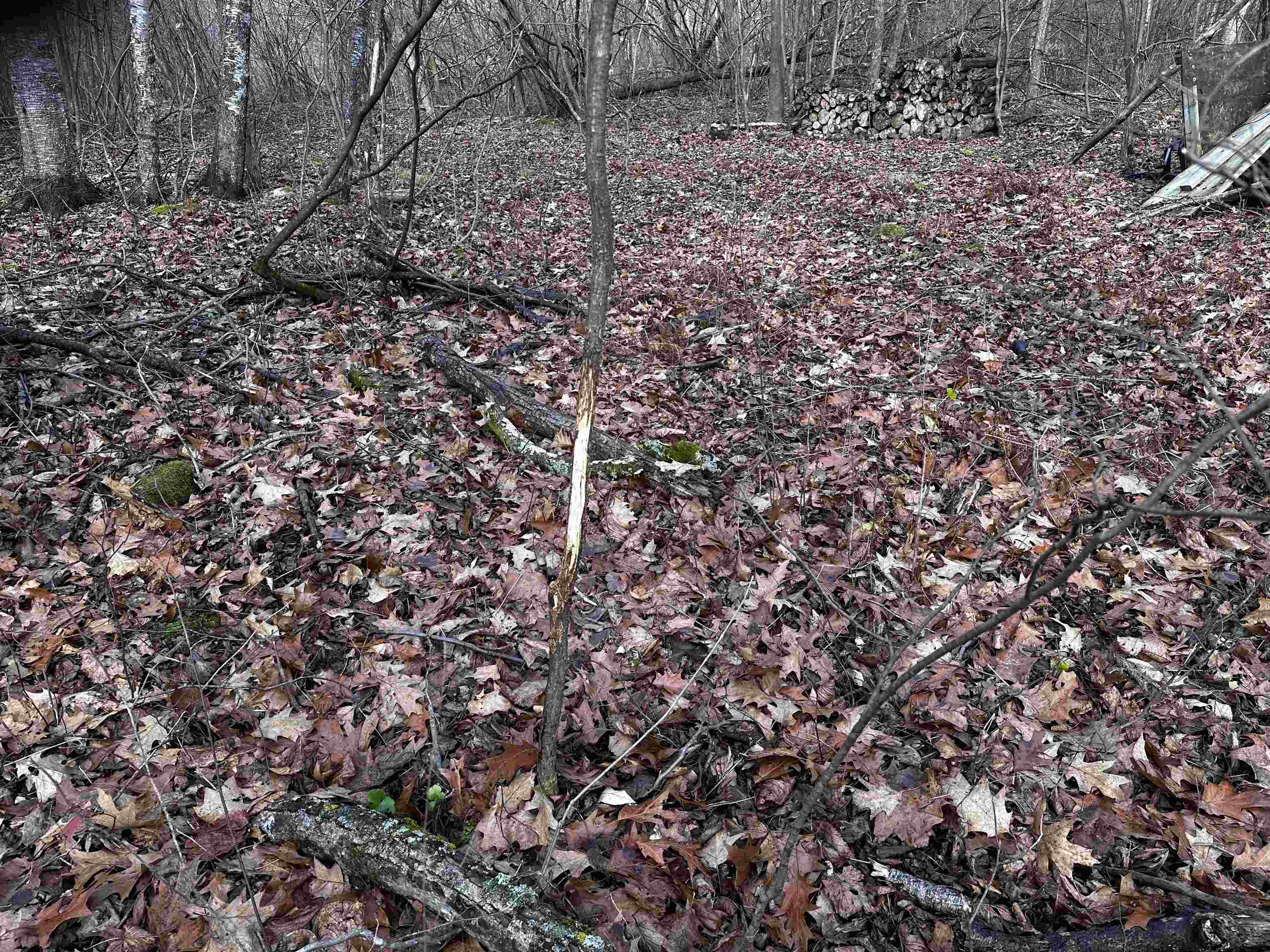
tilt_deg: -25.8
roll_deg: -0.6
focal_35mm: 24
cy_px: 476
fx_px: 881
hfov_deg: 71.6
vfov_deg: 56.8
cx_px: 635
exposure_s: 1/262
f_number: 1.78
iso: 80
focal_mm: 6.86
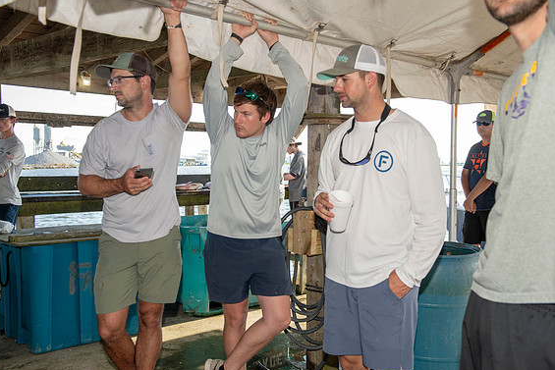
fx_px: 601
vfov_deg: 34.2
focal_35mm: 39
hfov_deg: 49.5
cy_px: 187
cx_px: 276
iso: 125
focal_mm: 38
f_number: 5.6
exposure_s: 1/100
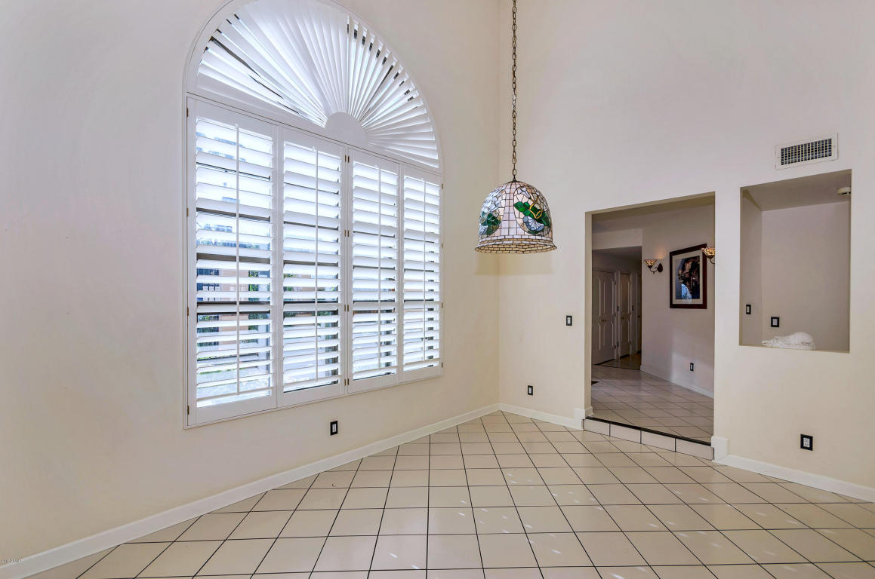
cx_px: 438
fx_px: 364
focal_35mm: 15
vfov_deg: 77.1
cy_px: 290
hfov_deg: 100.5
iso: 100
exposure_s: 1/125
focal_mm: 10
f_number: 8
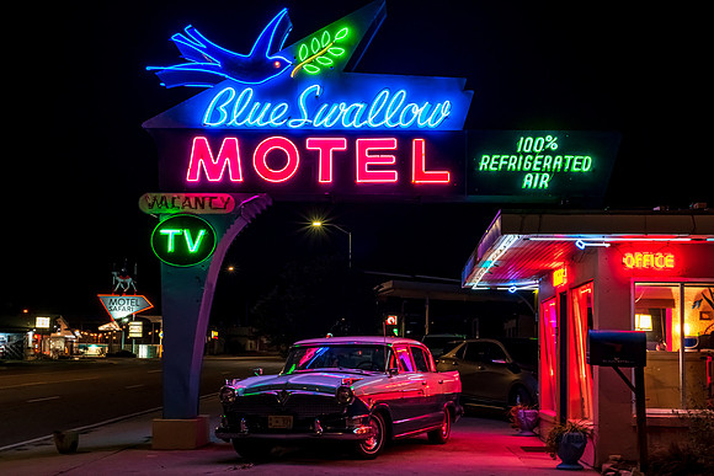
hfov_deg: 33.0
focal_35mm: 61
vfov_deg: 22.4
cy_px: 238
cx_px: 359
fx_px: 1204
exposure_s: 1/8
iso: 1250
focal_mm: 60
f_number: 11
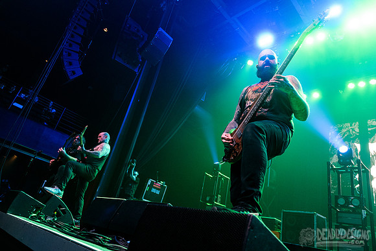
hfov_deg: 73.7
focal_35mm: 24
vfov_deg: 53.2
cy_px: 126
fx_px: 251
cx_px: 188
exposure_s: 1/160
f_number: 3.5
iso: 3200
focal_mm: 24
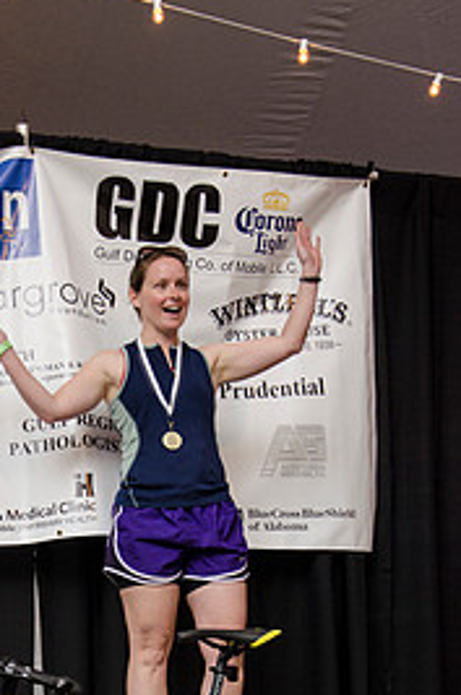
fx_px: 1851
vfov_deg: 21.0
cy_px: 567
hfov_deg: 14.1
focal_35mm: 96
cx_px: 91
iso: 800
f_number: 5.6
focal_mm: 38
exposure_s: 1/80
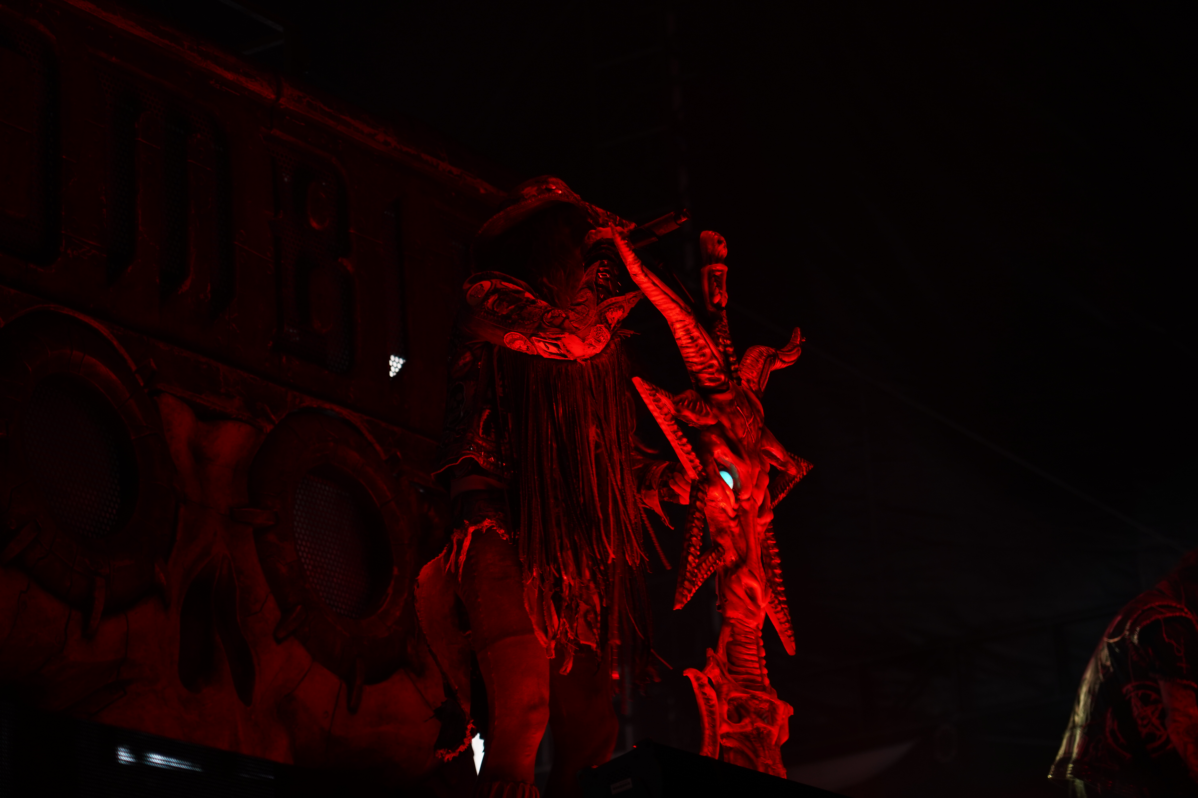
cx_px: 599
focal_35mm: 105
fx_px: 3494
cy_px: 399
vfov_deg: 13.0
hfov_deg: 19.5
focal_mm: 105
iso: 200
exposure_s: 1/125
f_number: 4
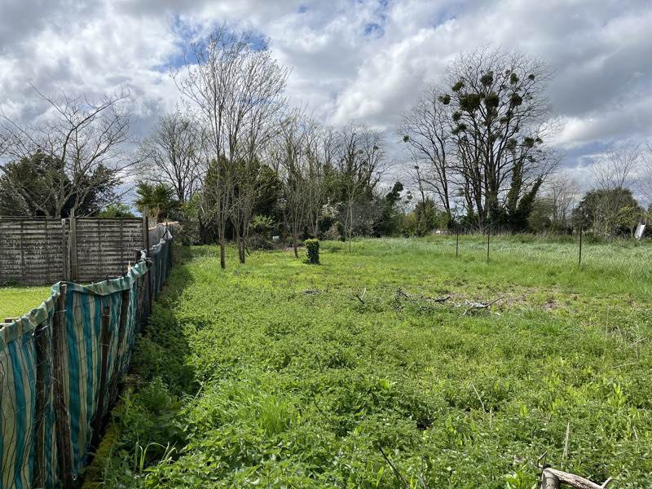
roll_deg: -0.6
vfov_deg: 53.1
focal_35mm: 26
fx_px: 490
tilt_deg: -2.0
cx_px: 326
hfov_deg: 67.3
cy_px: 244
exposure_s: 1/4149
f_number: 1.6
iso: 50
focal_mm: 5.1
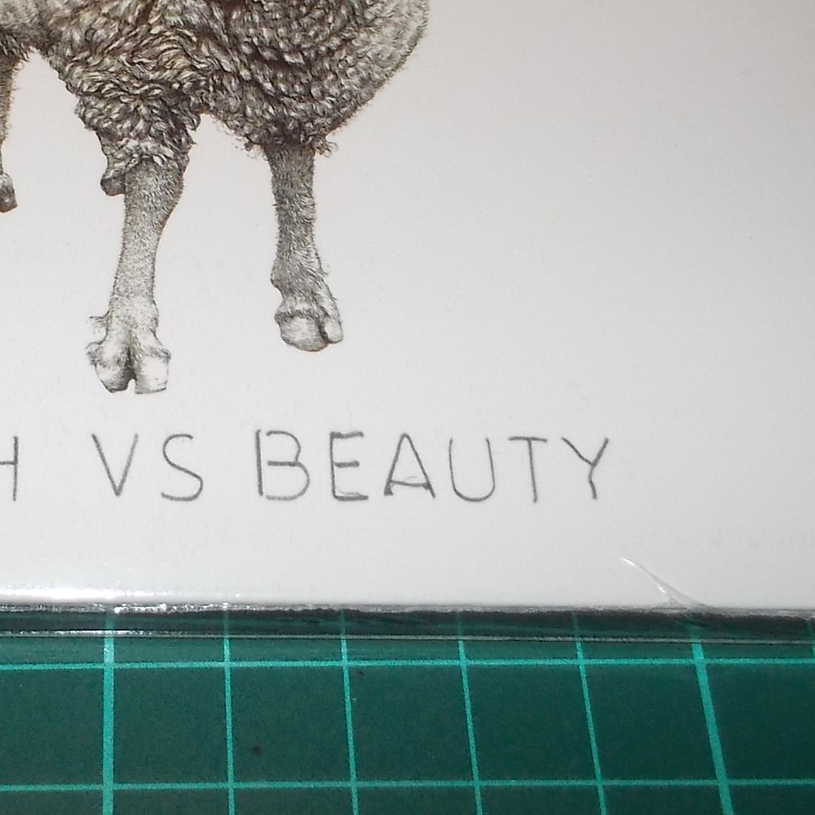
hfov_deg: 27.6
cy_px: 239
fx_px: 1625
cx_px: 168
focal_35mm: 61
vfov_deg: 27.9
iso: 200
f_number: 3.3
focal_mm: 4.1
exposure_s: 1/30
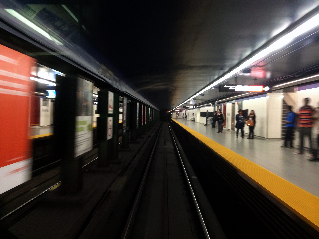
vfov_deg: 46.8
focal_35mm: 30
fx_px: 276
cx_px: 160
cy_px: 120
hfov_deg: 60.0
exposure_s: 1/24
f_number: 2.2
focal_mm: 4.12
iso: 320
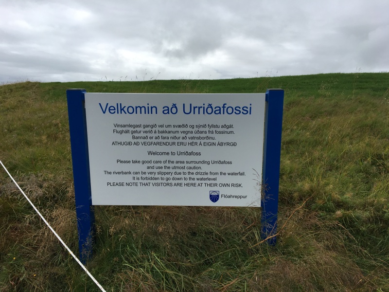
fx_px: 326
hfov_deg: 61.7
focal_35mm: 29
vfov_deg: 48.2
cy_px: 146
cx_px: 194
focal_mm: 4.15
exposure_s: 1/905
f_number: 2.2
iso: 25
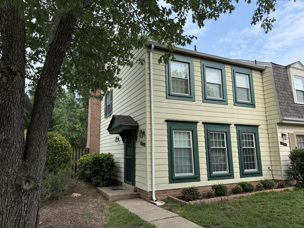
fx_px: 211
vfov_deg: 56.8
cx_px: 152
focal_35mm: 24
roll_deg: +1.0
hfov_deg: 71.6
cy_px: 114
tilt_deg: +10.2
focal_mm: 6.76
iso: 80
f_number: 1.78
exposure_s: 1/1689
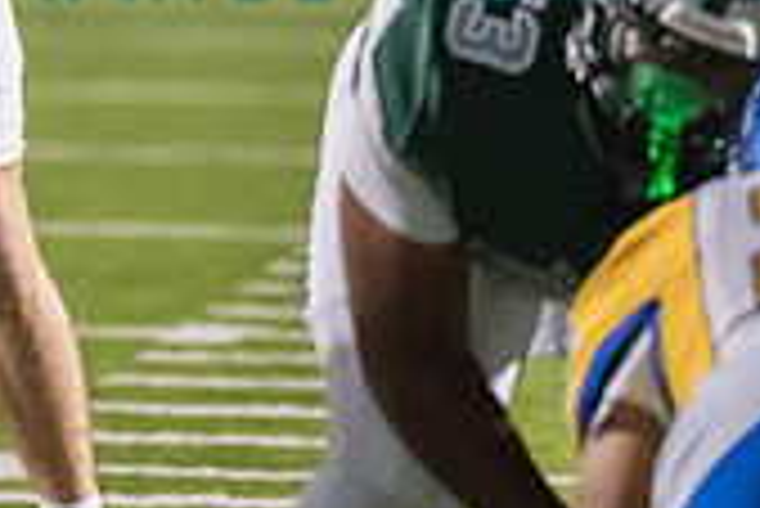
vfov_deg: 1.5
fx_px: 18931
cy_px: -464
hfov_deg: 2.3
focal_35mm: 896
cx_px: -184
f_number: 2.8
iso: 4000
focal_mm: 200
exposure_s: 1/1000
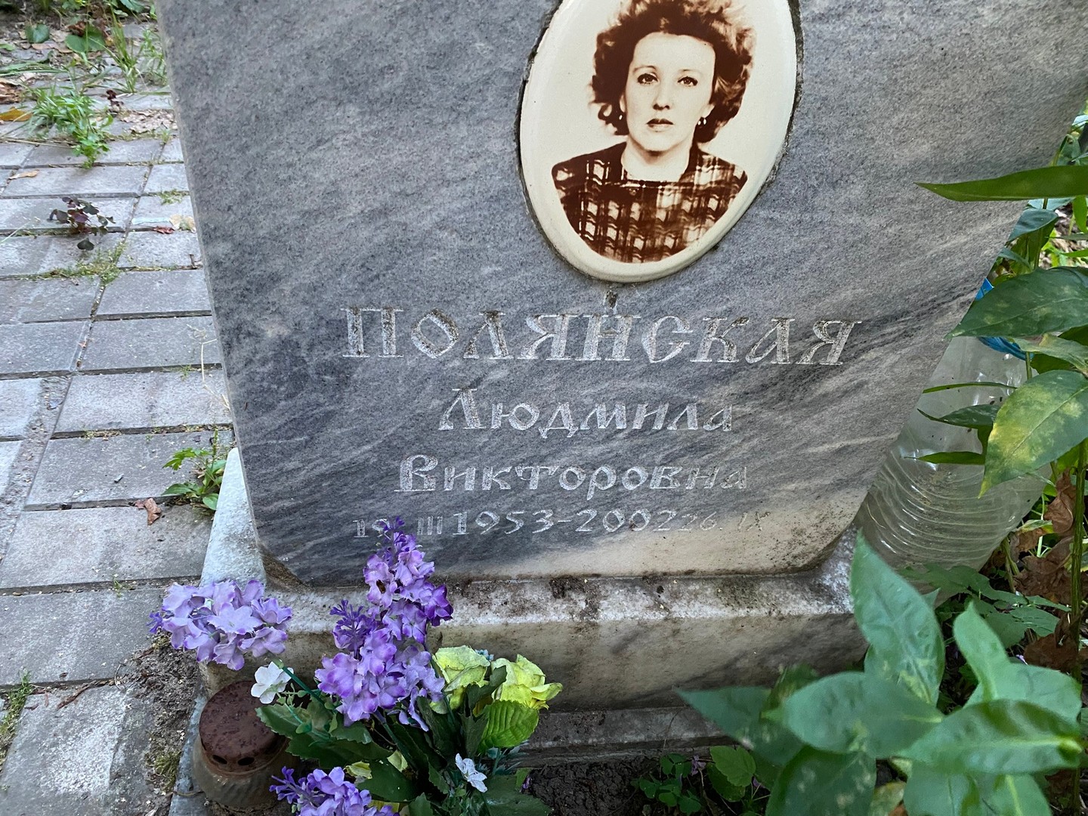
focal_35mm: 26
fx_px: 817
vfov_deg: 53.1
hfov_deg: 67.3
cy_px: 408
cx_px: 544
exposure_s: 1/60
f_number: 1.8
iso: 320
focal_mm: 4.25
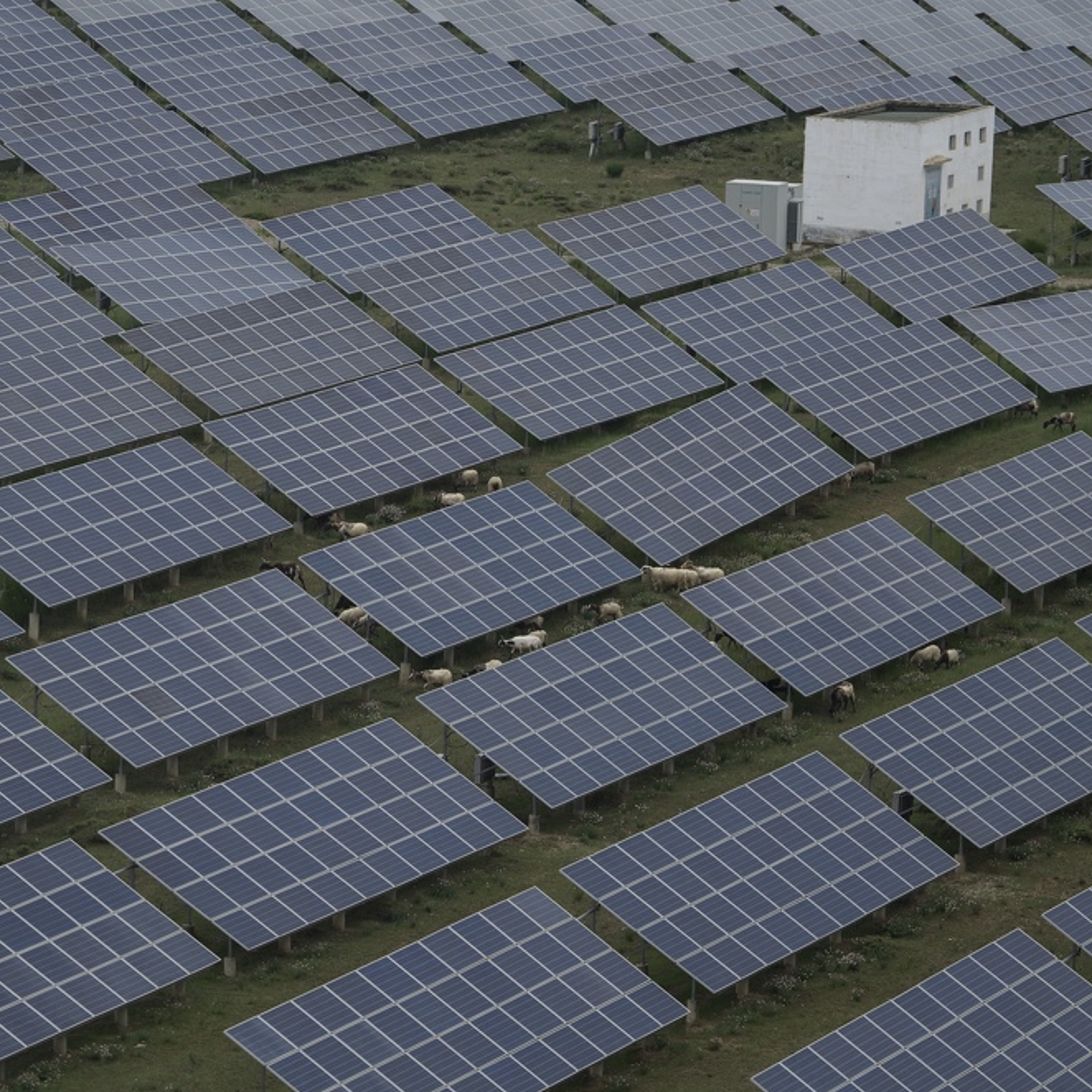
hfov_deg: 7.6
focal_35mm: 231
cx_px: 378
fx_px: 8244
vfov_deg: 7.6
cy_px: 546
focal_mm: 120
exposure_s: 1/2000
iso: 80
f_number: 2.8
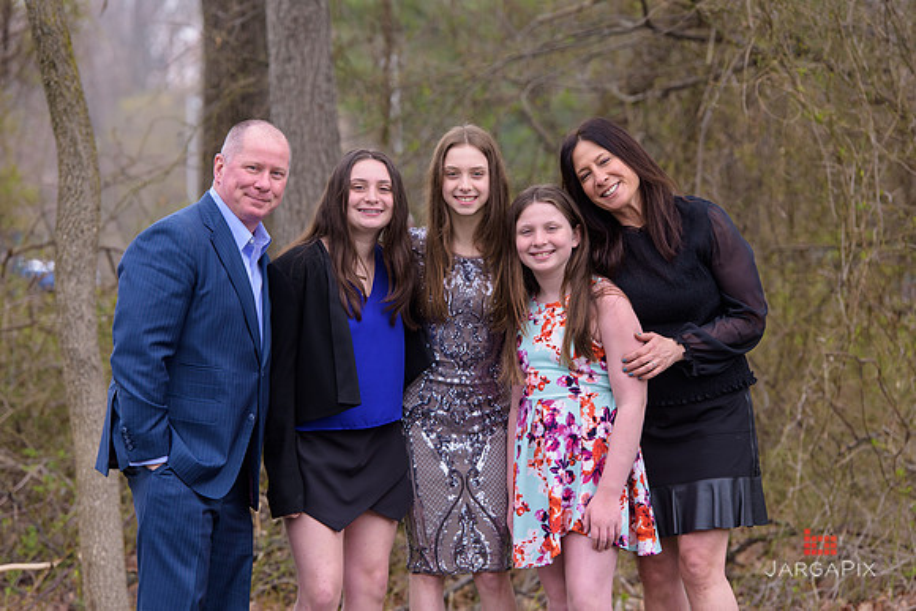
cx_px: 458
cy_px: 306
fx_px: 3436
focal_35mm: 135
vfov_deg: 10.2
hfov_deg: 15.2
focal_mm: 135
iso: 400
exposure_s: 1/500
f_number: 5
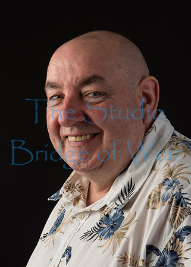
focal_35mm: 114
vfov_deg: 17.5
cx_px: 36
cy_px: 117
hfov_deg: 12.5
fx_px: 869
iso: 100
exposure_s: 1/160
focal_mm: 58
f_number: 6.3
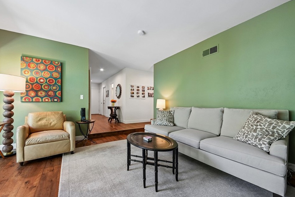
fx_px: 107
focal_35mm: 13
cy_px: 101
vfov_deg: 85.4
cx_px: 139
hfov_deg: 108.2
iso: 250
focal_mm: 12
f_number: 8
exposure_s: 1/3.33
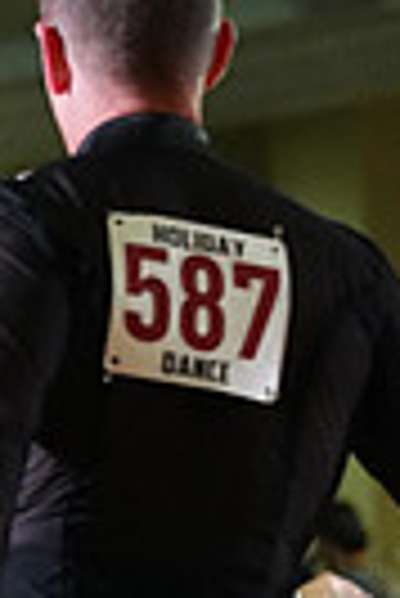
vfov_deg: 2.8
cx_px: -142
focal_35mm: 723
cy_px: 935
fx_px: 12018
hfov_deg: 1.9
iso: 8000
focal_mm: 166
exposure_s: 1/400
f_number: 5
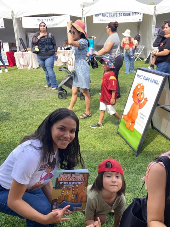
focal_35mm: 30
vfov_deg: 60.0
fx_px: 196
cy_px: 114
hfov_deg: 46.8
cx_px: 85
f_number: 2.2
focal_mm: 2.71
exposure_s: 1/122
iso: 32
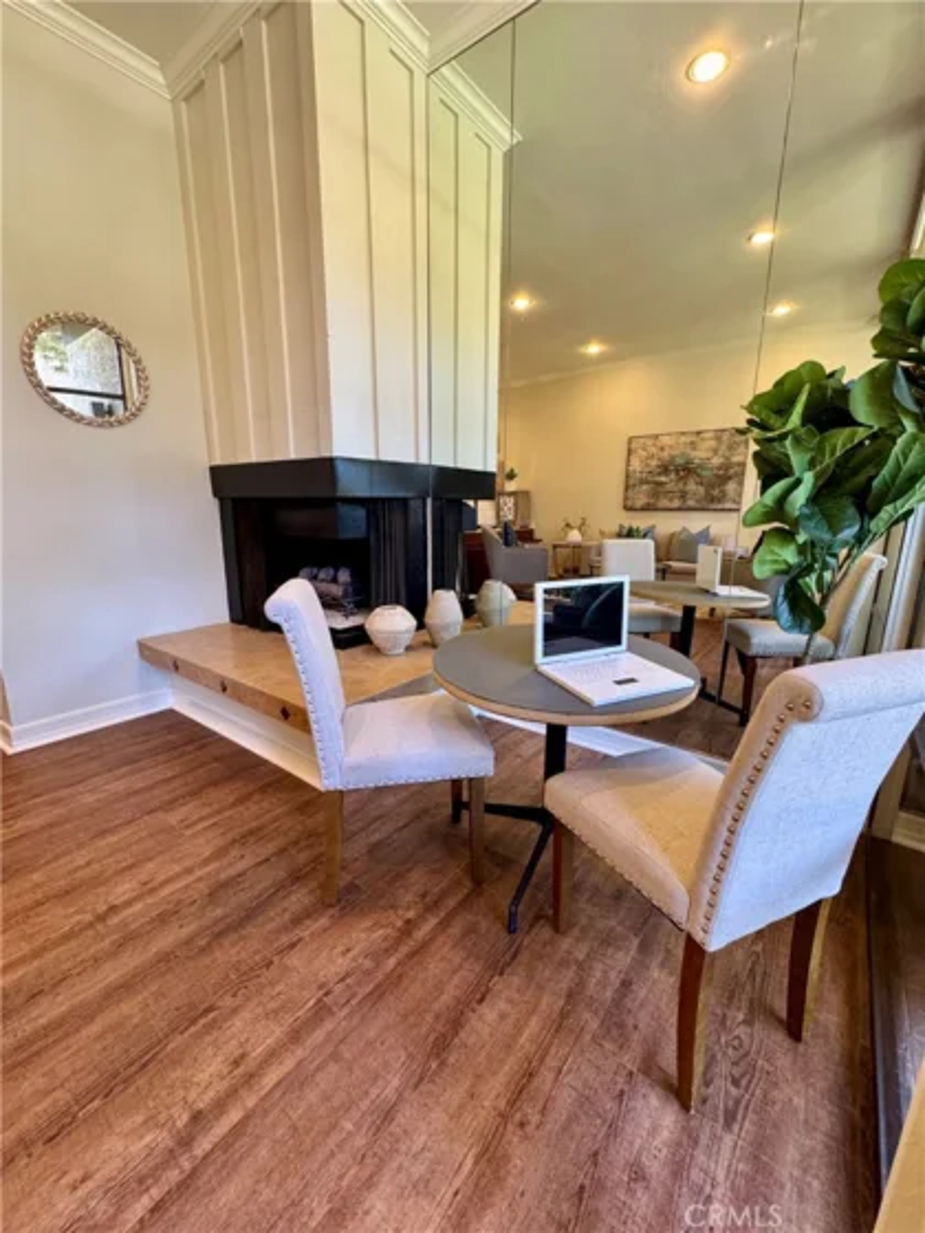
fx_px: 499
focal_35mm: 14
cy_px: 616
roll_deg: +0.9
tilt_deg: -13.0
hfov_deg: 85.7
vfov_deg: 102.1
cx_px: 462
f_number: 2.2
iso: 320
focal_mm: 2.22
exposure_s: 1/120
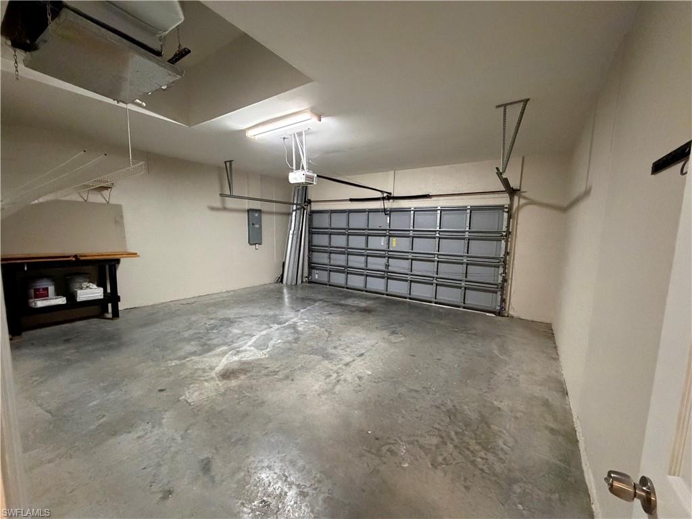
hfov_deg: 102.1
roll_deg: -0.6
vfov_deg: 85.7
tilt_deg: -6.3
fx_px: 280
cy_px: 260
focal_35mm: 14
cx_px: 346
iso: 1250
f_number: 2.2
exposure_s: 1/60
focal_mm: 2.22
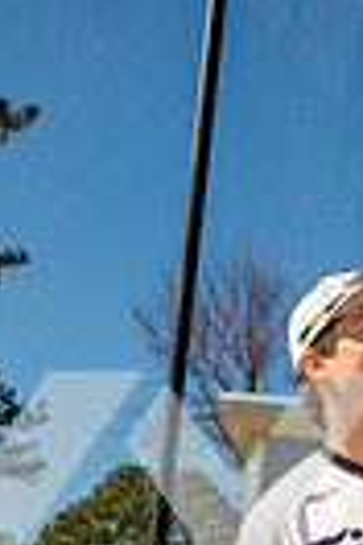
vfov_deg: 18.5
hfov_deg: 13.7
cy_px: 793
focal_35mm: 99
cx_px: 342
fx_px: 1497
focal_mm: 29
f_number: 5.6
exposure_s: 1/125
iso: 100
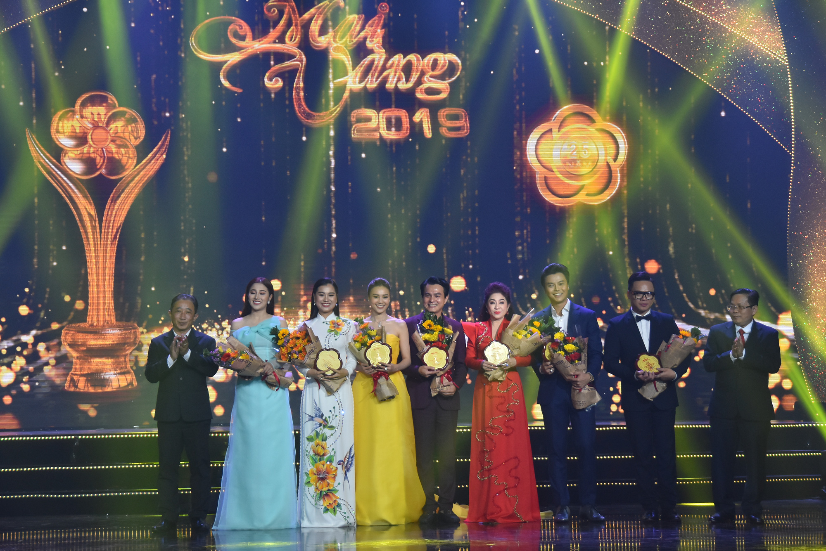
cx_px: 413
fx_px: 2066
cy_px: 276
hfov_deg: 22.6
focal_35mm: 90
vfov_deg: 15.2
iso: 800
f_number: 4.8
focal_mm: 60
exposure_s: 1/200
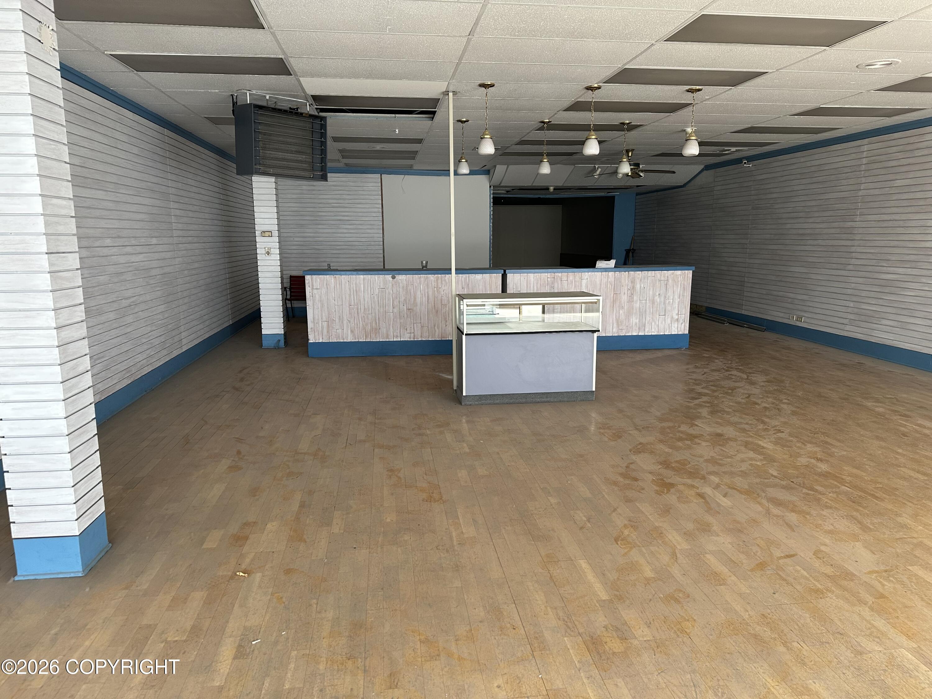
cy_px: 350
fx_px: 646
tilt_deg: -7.4
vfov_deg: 56.8
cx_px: 466
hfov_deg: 71.6
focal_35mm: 24
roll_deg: +0.1
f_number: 1.78
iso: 160
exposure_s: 1/121
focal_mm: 6.86
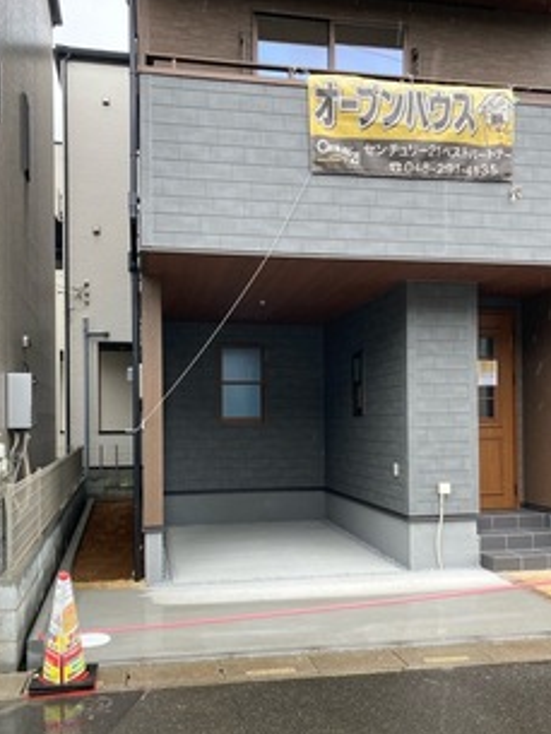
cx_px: 269
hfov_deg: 43.0
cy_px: 426
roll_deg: -0.3
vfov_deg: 55.1
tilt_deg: +1.9
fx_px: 700
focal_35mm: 33
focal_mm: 3.99
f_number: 1.8
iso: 50
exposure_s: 1/121
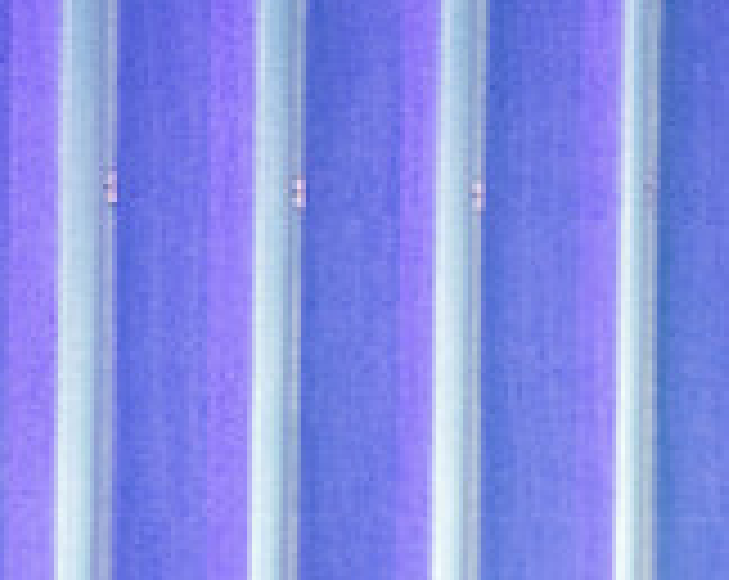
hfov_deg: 3.8
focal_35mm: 505
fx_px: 10876
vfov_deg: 3.1
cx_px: 576
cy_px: 812
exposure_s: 1/13
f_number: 2.8
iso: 4000
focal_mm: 150
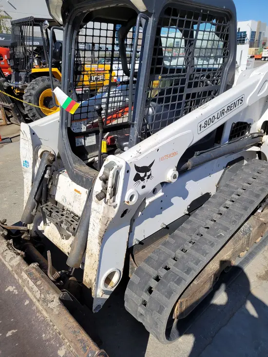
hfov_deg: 53.1
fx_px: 268
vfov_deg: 67.3
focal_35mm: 26
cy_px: 178
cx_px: 134
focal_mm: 5.4
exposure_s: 1/3390
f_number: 1.8
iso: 40
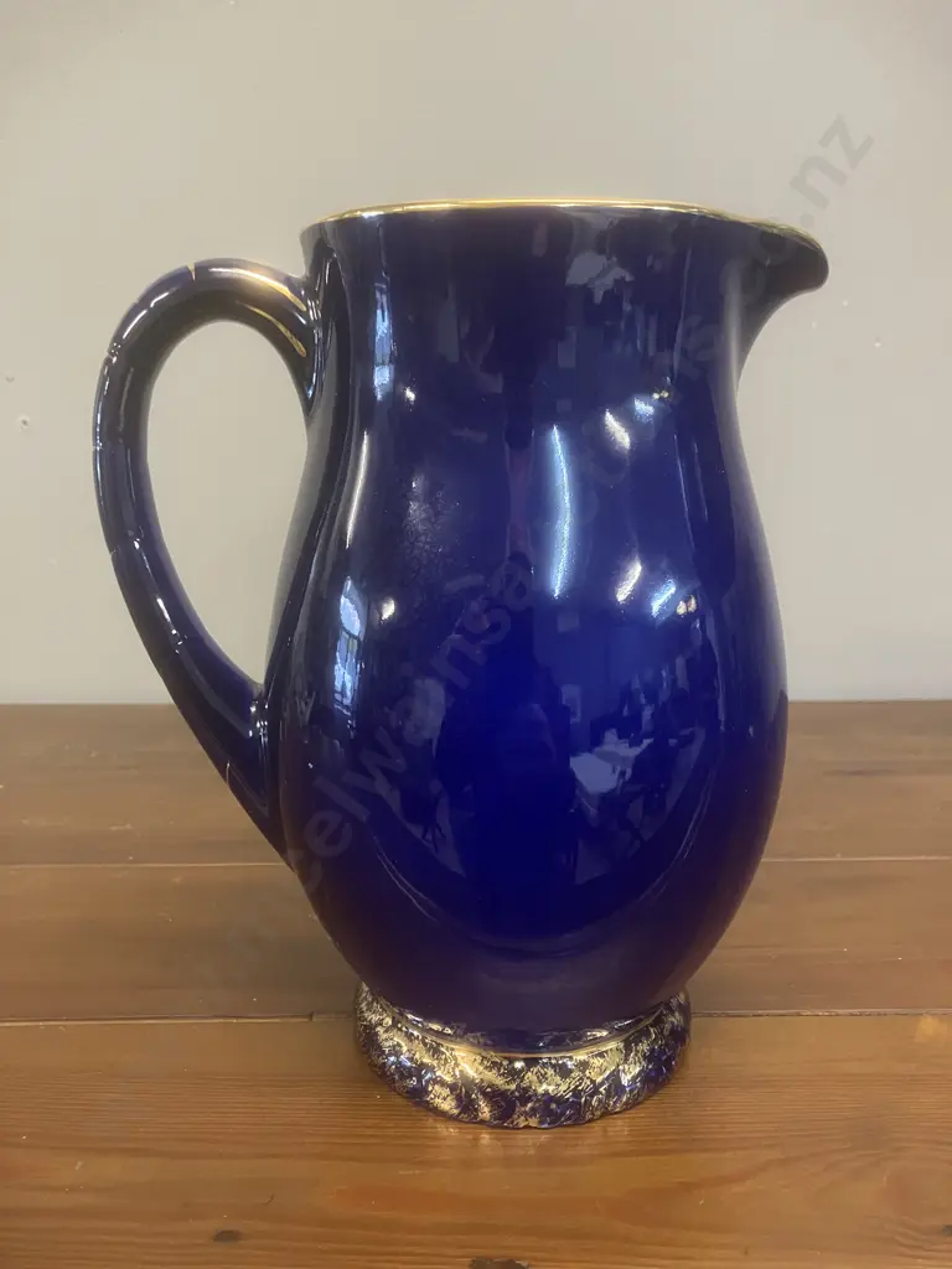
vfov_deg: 63.4
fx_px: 1027
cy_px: 634
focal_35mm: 28
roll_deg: +0.6
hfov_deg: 49.7
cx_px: 476
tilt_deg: -12.3
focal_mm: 3.99
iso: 250
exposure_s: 1/33
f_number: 1.8
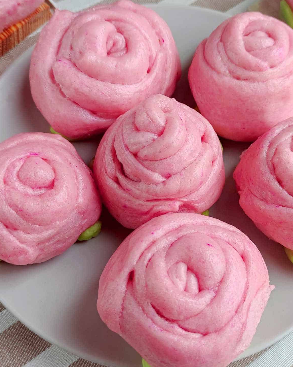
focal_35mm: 27
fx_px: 293
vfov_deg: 64.1
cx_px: 150
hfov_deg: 53.2
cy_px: 185
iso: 50
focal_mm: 5.4
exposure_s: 1/174
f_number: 1.9
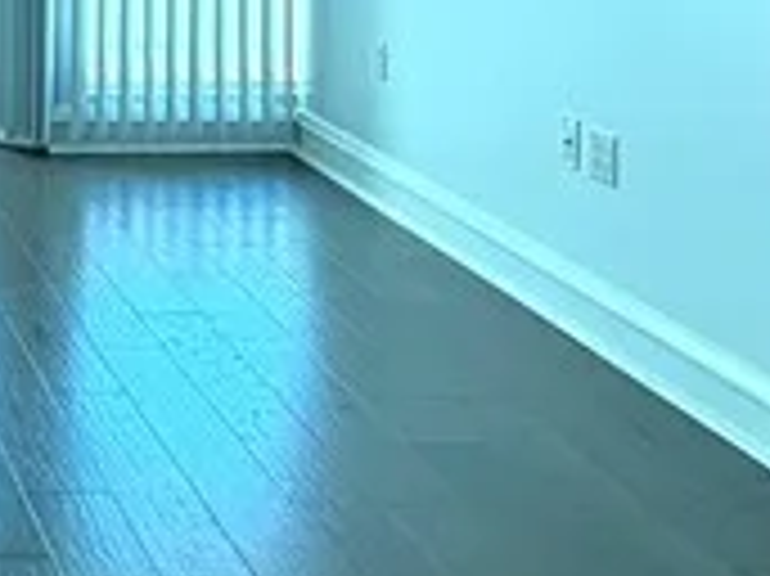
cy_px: -166
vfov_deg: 16.6
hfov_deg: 20.1
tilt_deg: -3.5
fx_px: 1867
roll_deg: +1.5
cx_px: -378
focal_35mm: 84
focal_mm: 2.22
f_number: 2.2
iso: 64
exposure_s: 1/120
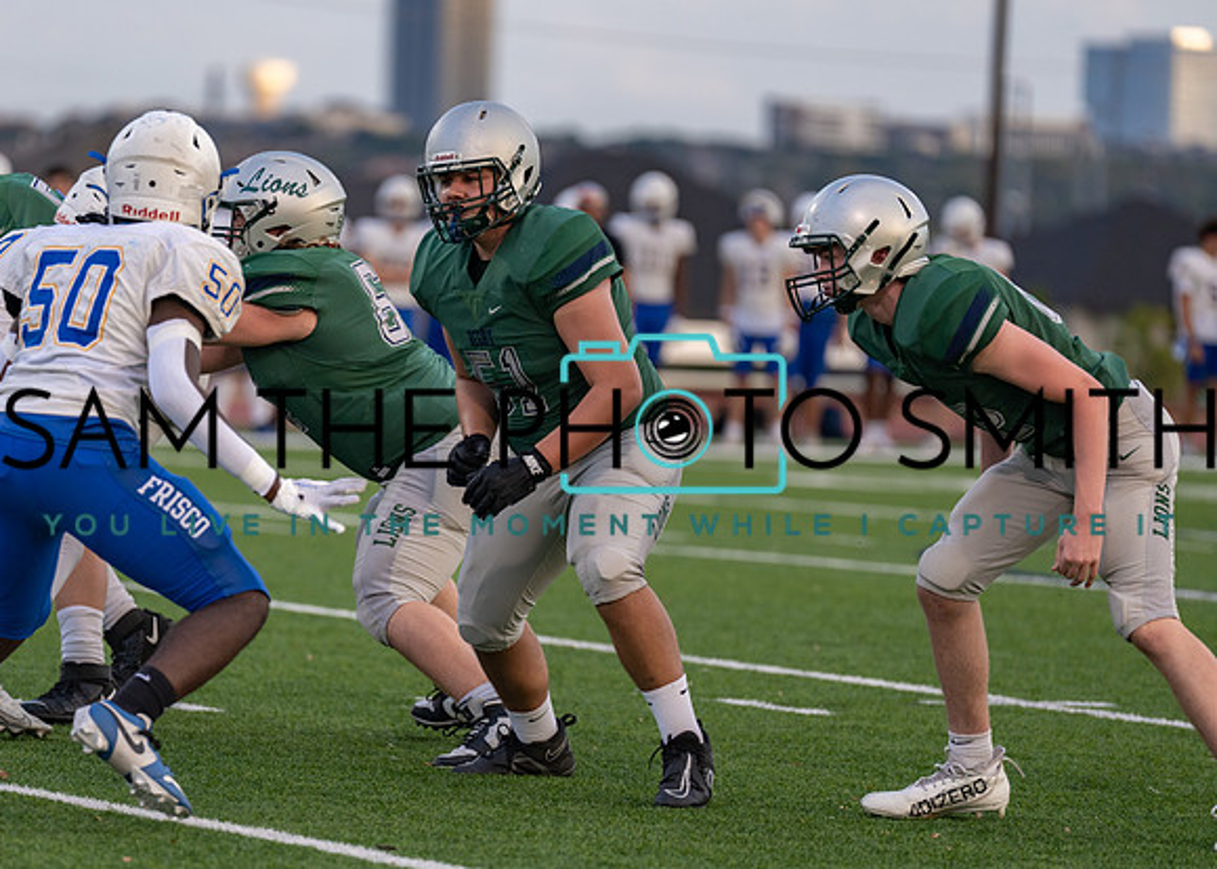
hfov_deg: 8.0
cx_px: 443
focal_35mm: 253
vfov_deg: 5.7
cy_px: 513
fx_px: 8751
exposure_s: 1/1250
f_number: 2.8
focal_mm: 200
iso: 320
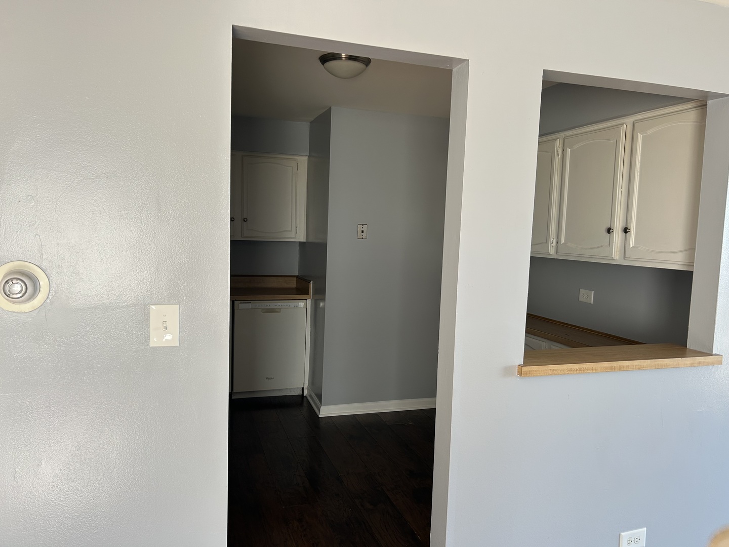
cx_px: 364
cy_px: 274
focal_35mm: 26
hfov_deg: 67.3
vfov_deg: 53.1
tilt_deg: -5.2
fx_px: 548
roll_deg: -1.5
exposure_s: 1/121
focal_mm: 5.7
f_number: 1.5
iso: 50
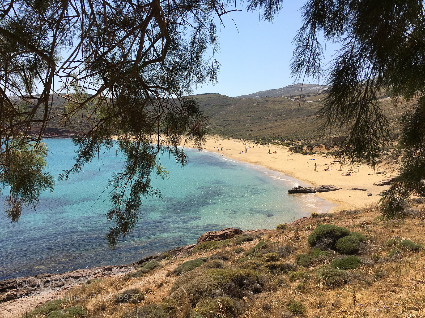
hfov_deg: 61.7
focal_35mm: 29
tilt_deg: -6.4
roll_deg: -1.0
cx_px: 212
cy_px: 159
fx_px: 356
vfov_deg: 48.2
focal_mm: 4.15
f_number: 2.2
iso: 25
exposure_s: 1/2024
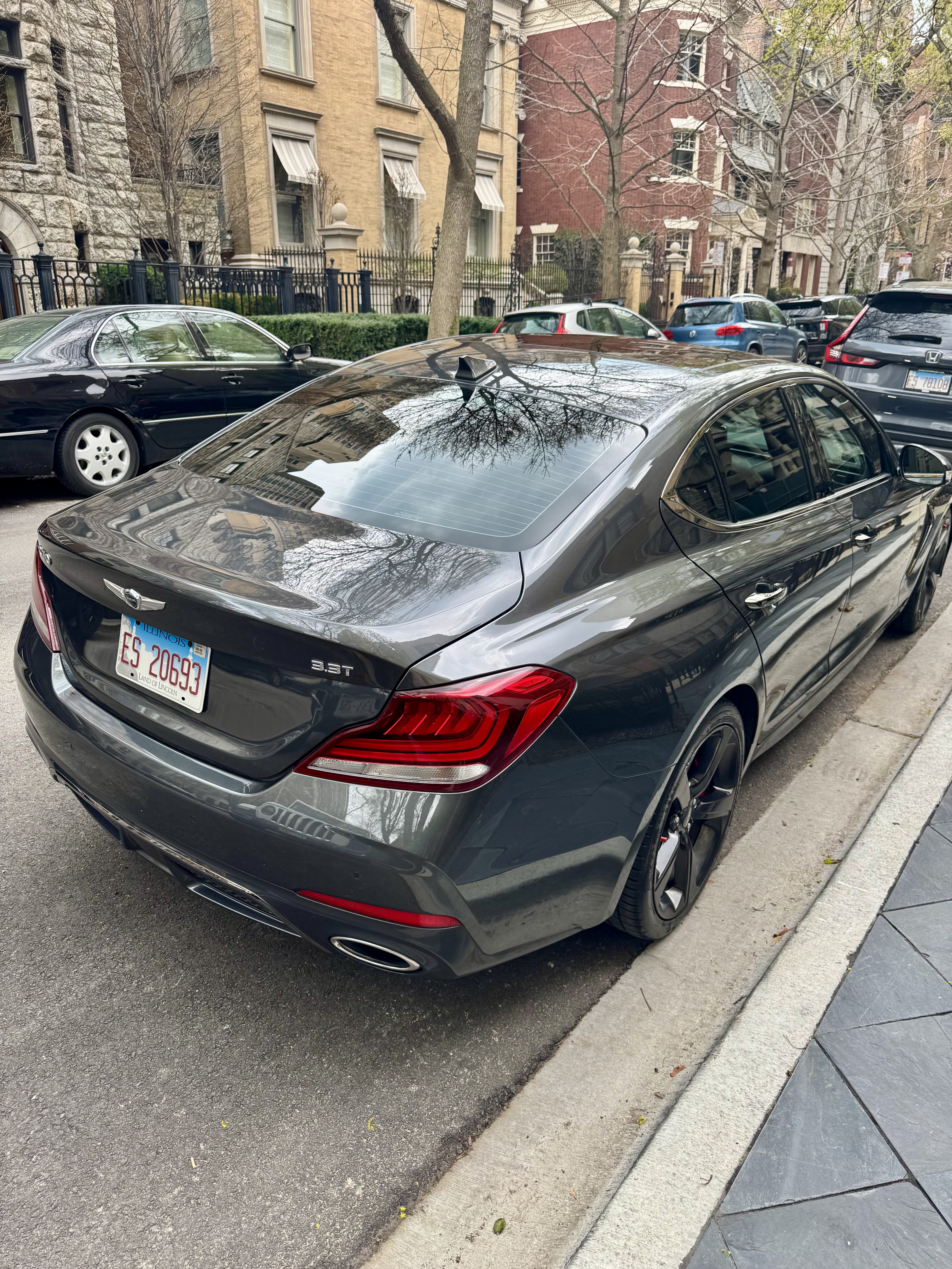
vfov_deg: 71.6
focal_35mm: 24
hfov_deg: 56.8
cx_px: 476
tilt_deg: -19.8
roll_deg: -0.5
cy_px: 634
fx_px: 880
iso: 80
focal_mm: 6.76
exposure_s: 1/491
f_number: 1.78
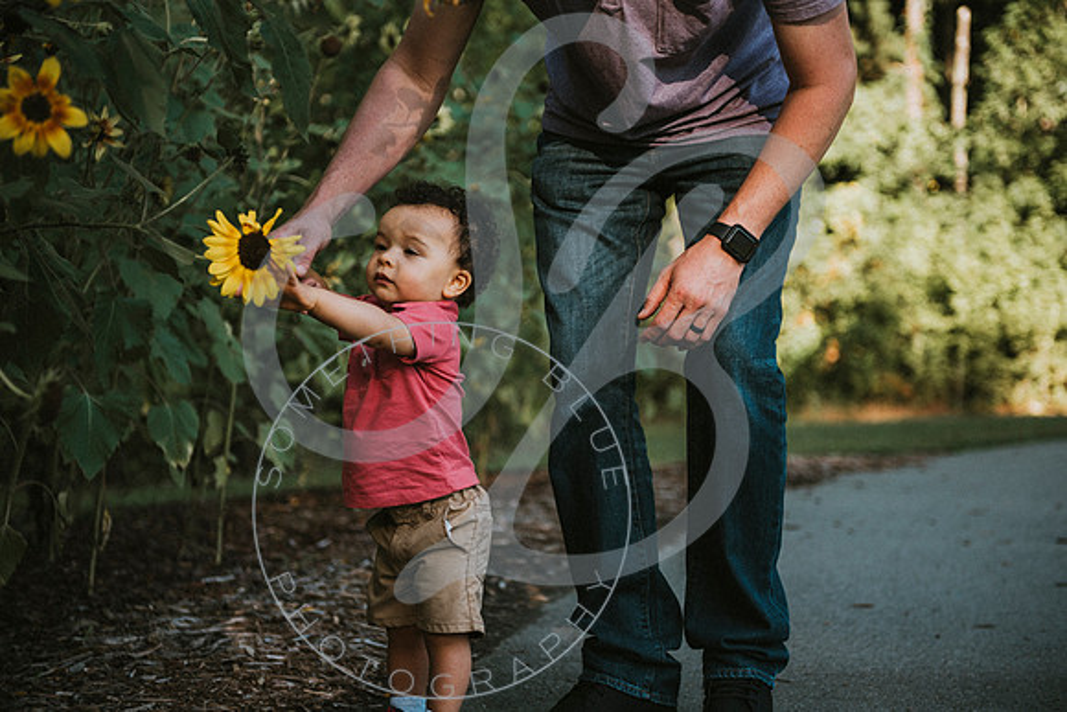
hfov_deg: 28.8
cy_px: 356
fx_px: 2075
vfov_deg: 19.5
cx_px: 534
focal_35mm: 70
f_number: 2.8
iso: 100
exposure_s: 1/320
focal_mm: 70
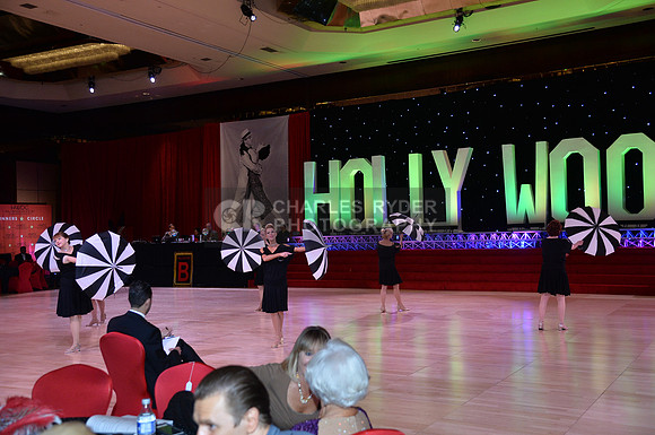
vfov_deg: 35.0
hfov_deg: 50.8
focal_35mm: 38
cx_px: 328
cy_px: 218
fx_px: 690
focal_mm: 38
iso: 1600
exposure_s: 1/250
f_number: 4.5
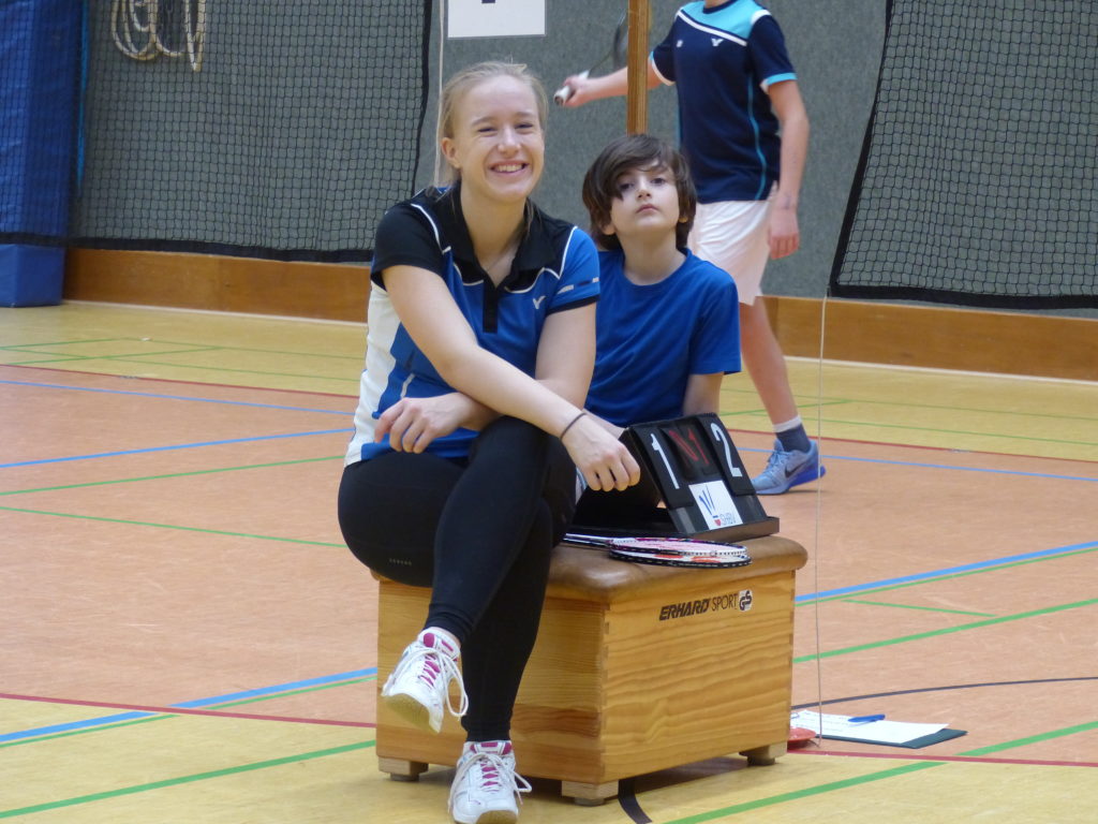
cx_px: 549
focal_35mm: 157
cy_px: 412
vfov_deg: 9.5
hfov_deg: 12.6
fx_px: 4980
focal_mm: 28.3
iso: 400
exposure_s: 1/100
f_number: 2.8
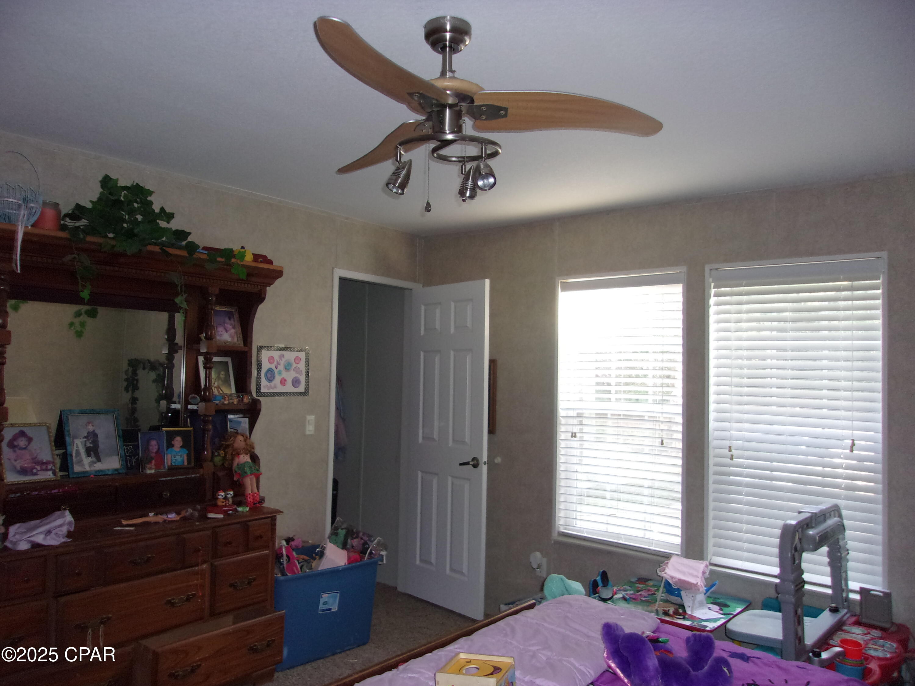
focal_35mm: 27
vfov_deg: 51.4
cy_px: 343
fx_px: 714
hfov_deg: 65.3
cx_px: 458
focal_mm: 4.9
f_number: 3
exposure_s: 1/34
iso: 200
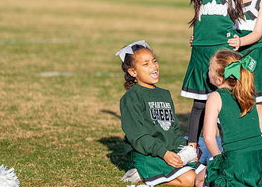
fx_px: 2293
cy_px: 43
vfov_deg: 4.7
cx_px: 206
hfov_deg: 6.5
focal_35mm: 308
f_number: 2.8
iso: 250
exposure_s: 1/4000
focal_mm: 158
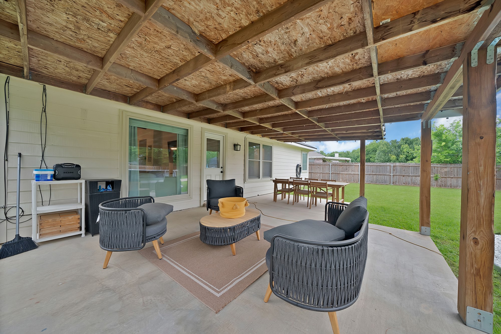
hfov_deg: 112.6
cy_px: 167
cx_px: 250
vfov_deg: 90.1
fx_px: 167
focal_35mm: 12
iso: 640
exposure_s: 1/15
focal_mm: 12
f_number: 9
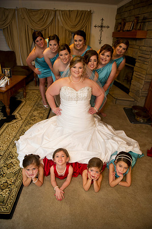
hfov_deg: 53.0
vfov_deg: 73.8
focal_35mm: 24
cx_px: 76
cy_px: 114
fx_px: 152
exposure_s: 1/60
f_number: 2.8
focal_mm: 24
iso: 800
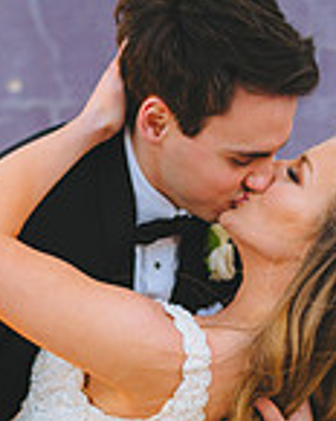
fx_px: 1802
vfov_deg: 13.1
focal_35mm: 145
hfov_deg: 10.6
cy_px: 444
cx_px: 204
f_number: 2
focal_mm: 50
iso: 400
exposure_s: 1/800
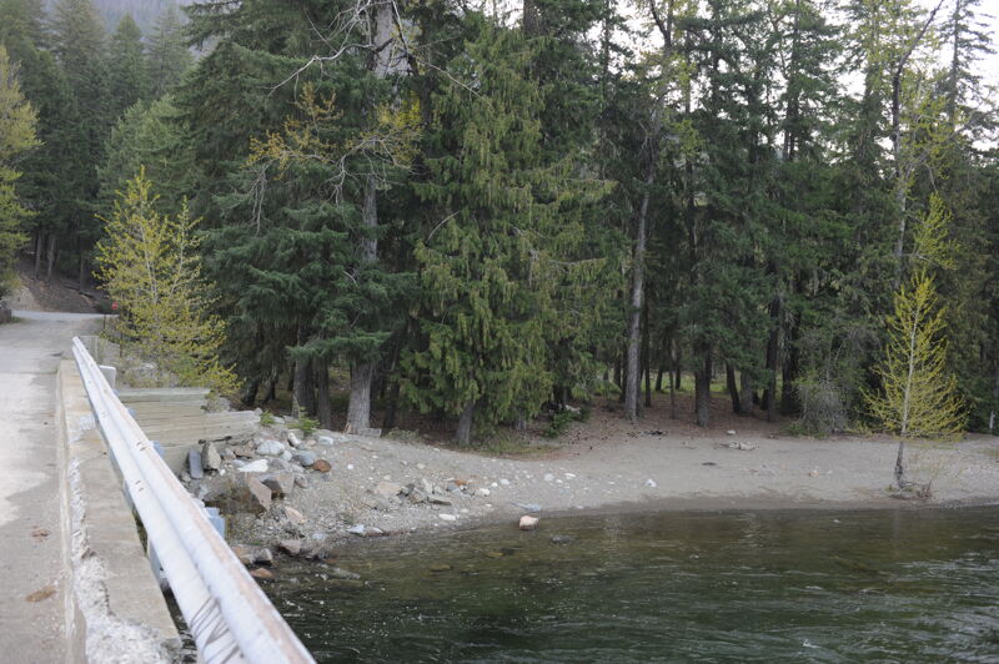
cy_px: 332
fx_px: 970
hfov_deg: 54.5
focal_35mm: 35
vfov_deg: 37.8
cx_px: 500
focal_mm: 35
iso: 200
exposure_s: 1/50
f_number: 5
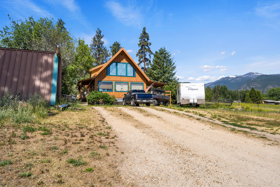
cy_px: 90
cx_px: 142
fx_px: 178
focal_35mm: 23
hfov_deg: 76.2
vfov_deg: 55.2
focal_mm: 21.9
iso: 250
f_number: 9
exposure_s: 1/1000
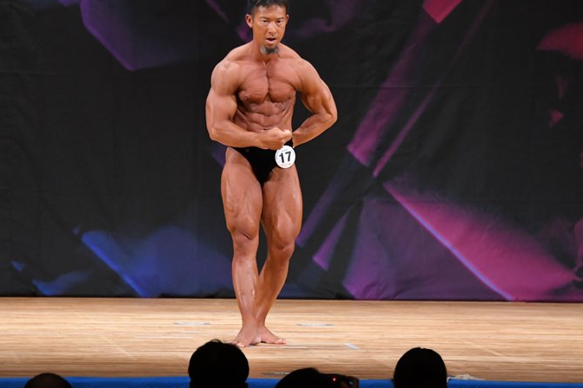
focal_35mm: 311
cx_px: 282
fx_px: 5034
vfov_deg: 4.4
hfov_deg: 6.6
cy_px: 174
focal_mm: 180
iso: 3200
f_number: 5.6
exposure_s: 1/400
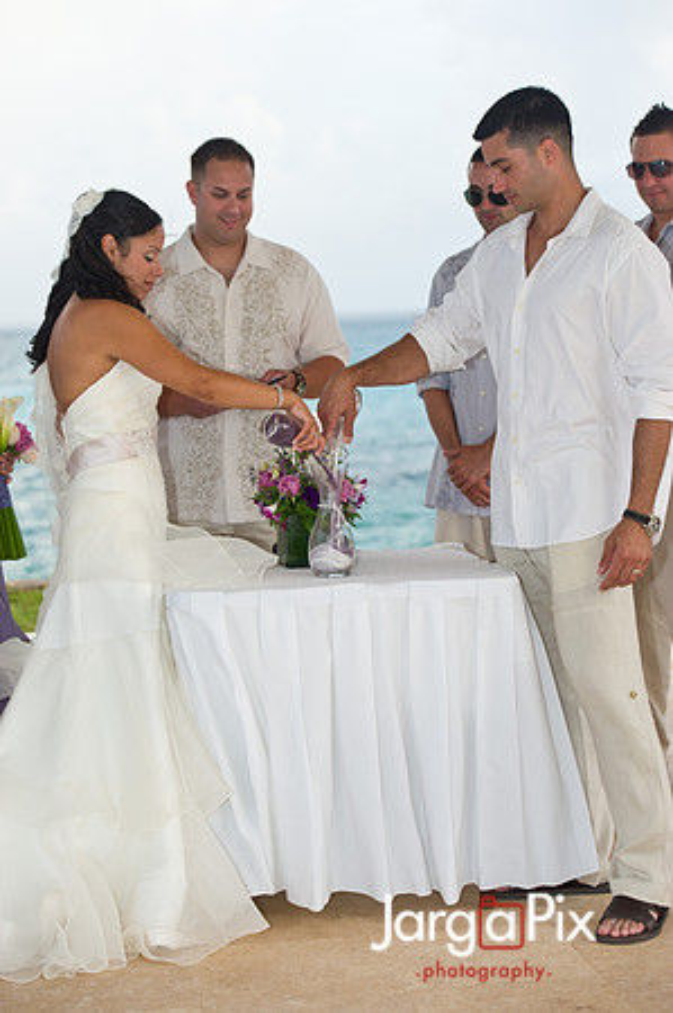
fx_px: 2389
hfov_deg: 16.0
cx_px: 336
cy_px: 506
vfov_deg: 23.9
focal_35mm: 85
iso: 200
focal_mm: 85
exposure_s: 1/200
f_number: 4.5
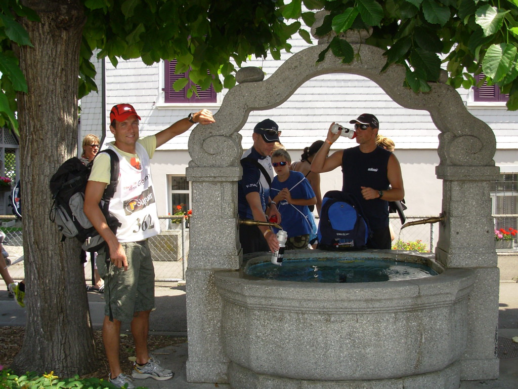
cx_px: 259
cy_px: 194
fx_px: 569
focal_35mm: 38
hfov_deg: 49.0
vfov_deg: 37.7
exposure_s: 1/470
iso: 50
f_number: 2.9
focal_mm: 6.3
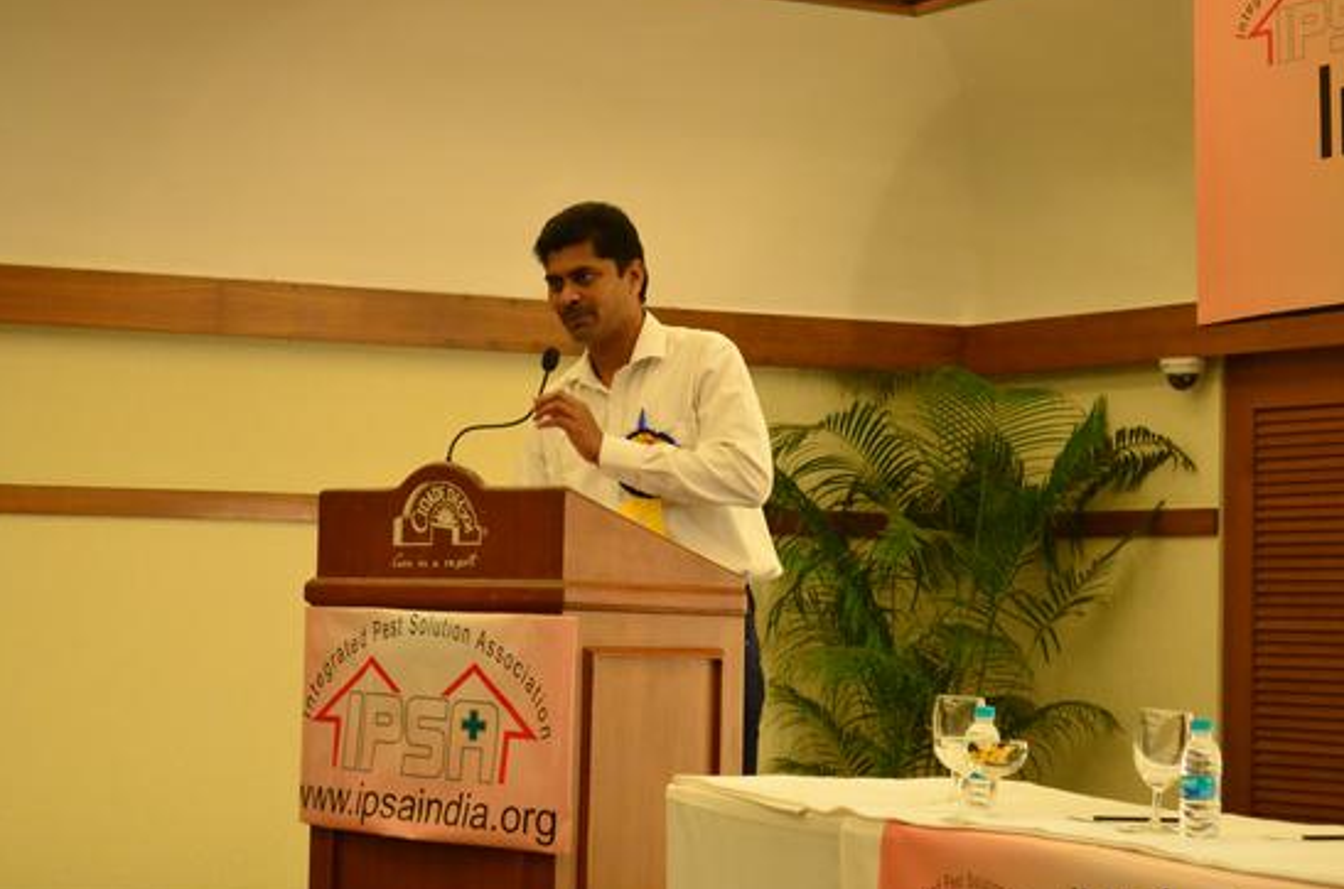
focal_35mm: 91
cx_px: 631
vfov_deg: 15.0
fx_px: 3373
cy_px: 468
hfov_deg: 22.5
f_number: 5.6
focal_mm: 55
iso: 3200
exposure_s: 1/80
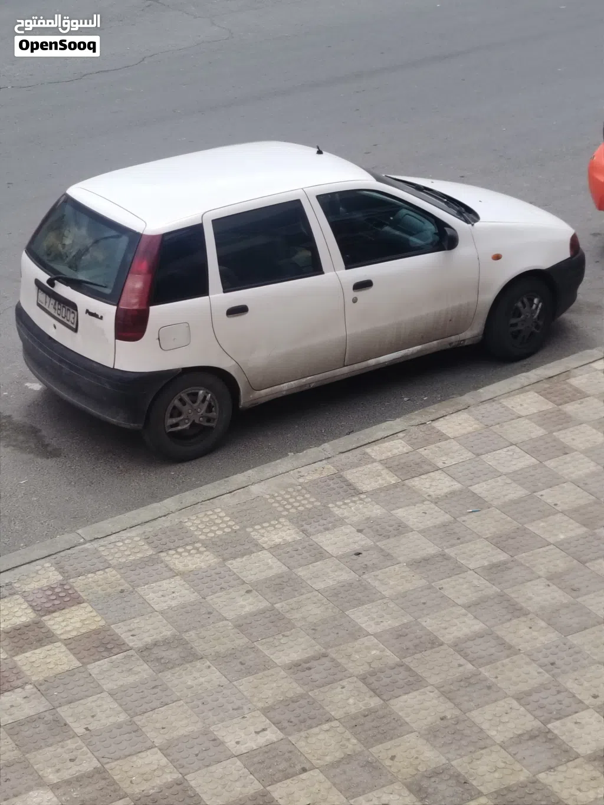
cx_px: 302
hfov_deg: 18.2
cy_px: 402
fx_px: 1884
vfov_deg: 24.1
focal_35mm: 81
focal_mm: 5.25
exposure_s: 1/504
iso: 100
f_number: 1.75
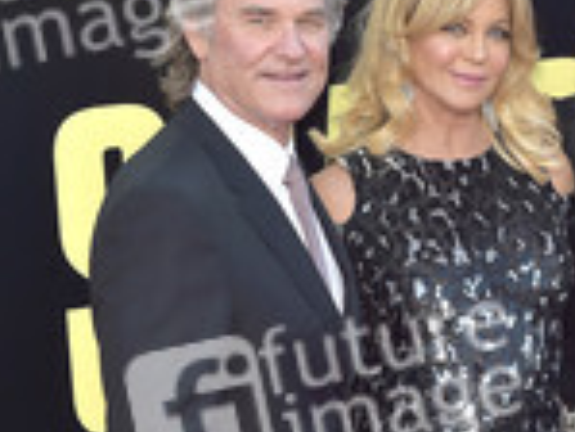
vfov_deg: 9.4
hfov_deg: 12.7
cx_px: 438
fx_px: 2577
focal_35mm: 155
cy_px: 586
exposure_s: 1/320
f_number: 6.3
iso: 500
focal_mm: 60
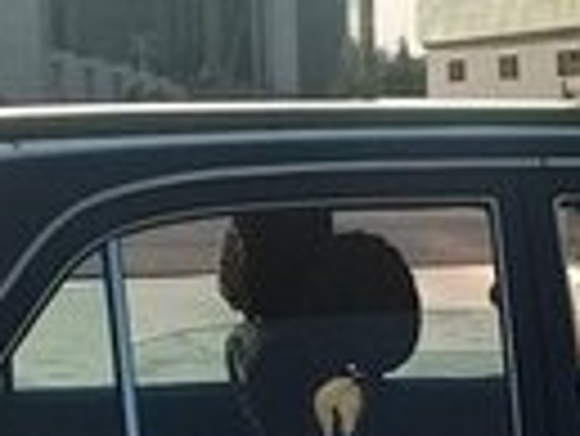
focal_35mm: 159
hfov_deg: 12.3
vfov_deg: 8.8
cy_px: 897
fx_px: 2667
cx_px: 526
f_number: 2.2
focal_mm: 3.3
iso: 64
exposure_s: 1/1009
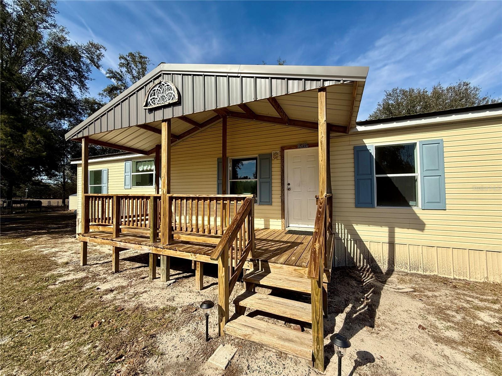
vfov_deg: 85.7
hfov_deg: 102.1
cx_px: 251
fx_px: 203
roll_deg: +0.0
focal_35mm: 14
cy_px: 188
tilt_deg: +2.3
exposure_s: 1/1656
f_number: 2.2
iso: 50
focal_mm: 2.22
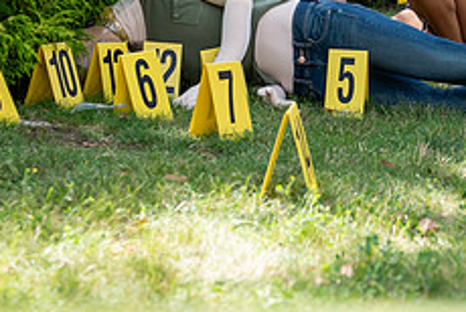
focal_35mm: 126
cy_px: -56
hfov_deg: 16.1
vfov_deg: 10.7
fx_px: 1633
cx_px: 397
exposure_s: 1/400
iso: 160
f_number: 3.2
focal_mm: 50
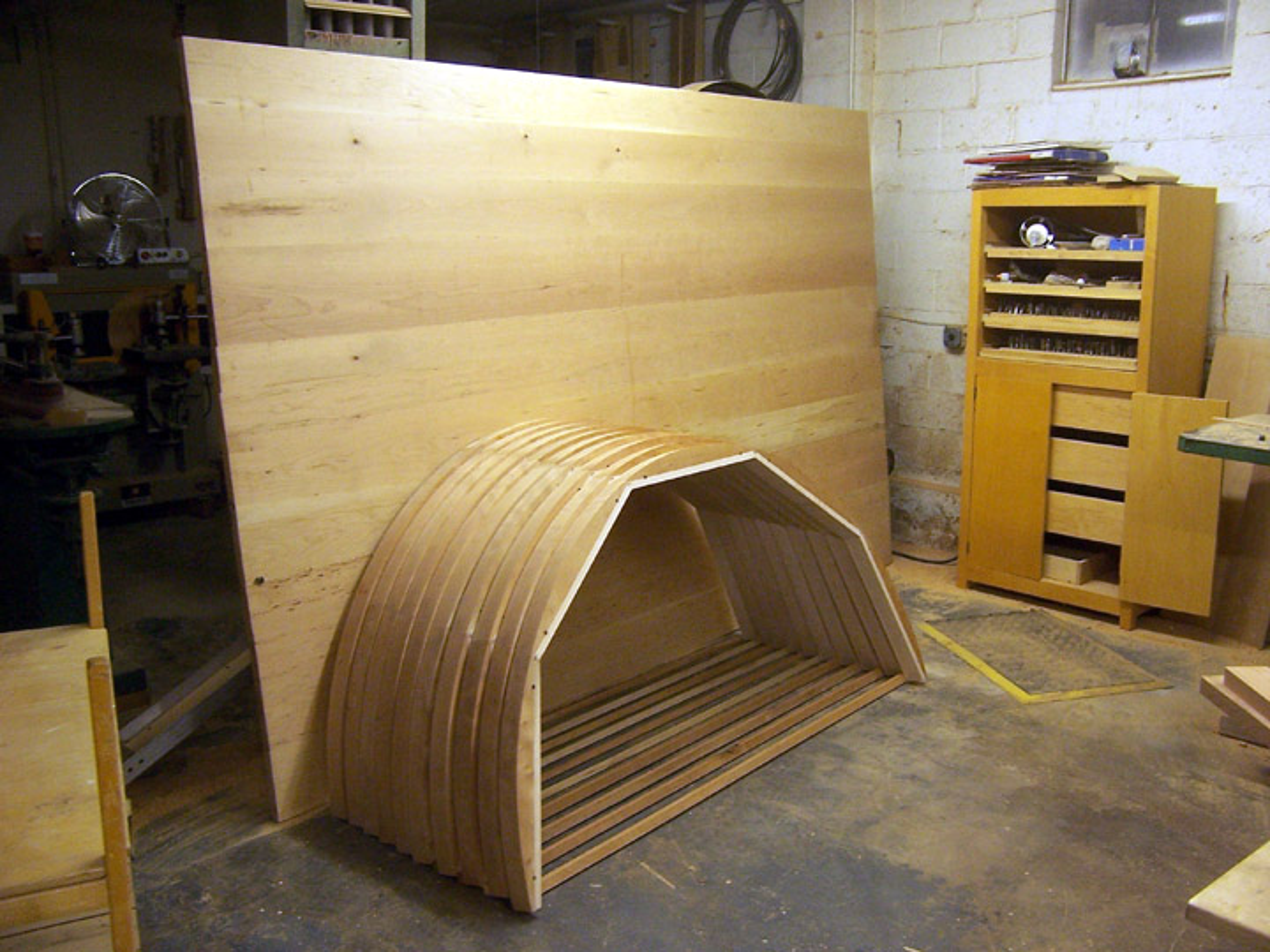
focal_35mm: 33
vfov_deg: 42.9
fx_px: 1211
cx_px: 635
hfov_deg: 55.4
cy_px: 476
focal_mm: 5.5
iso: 140
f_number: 3.4
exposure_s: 1/10
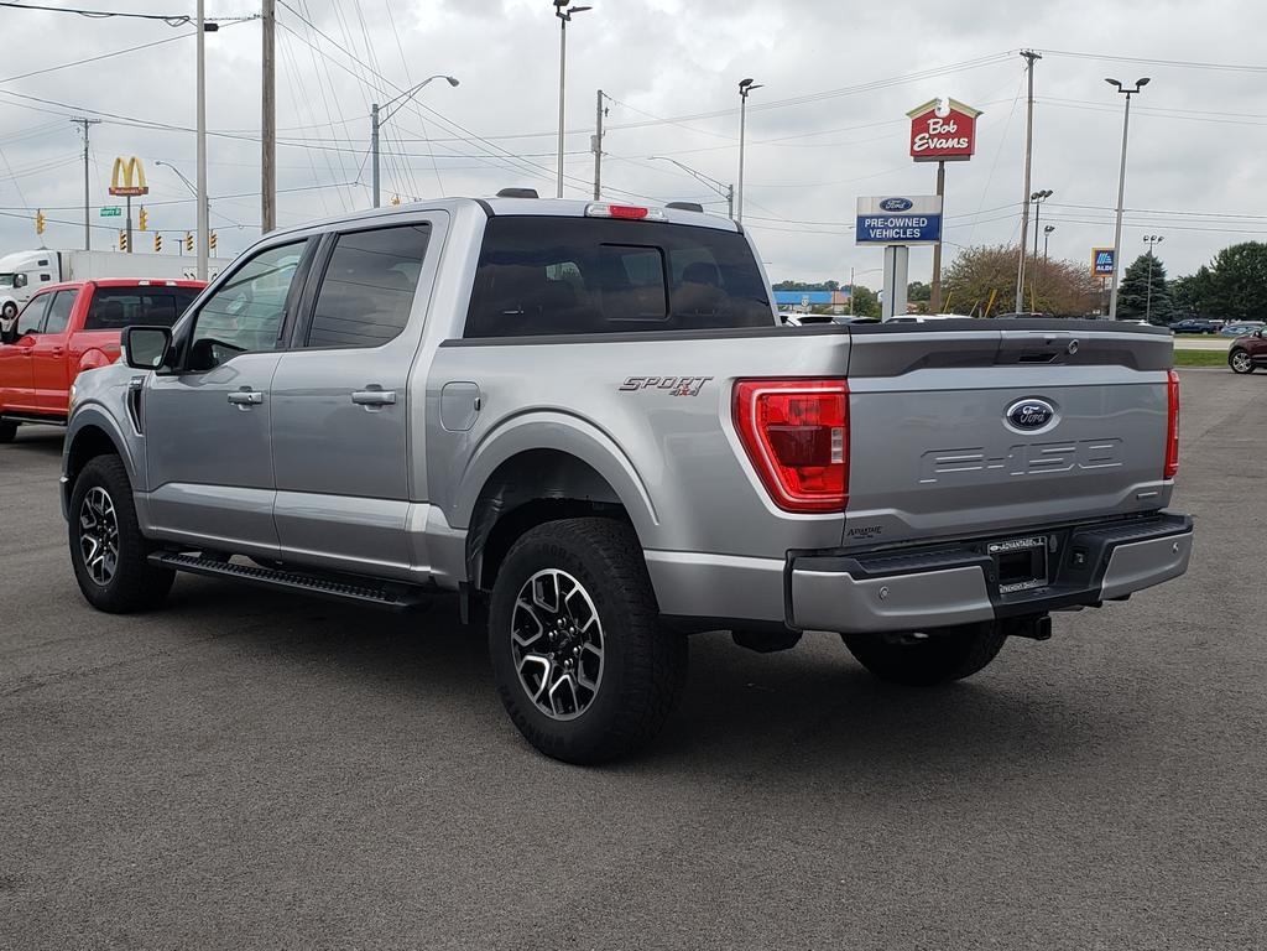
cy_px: 476
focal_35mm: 26
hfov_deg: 67.3
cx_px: 634
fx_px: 952
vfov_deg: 53.1
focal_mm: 4.3
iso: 50
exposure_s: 1/970
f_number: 2.4
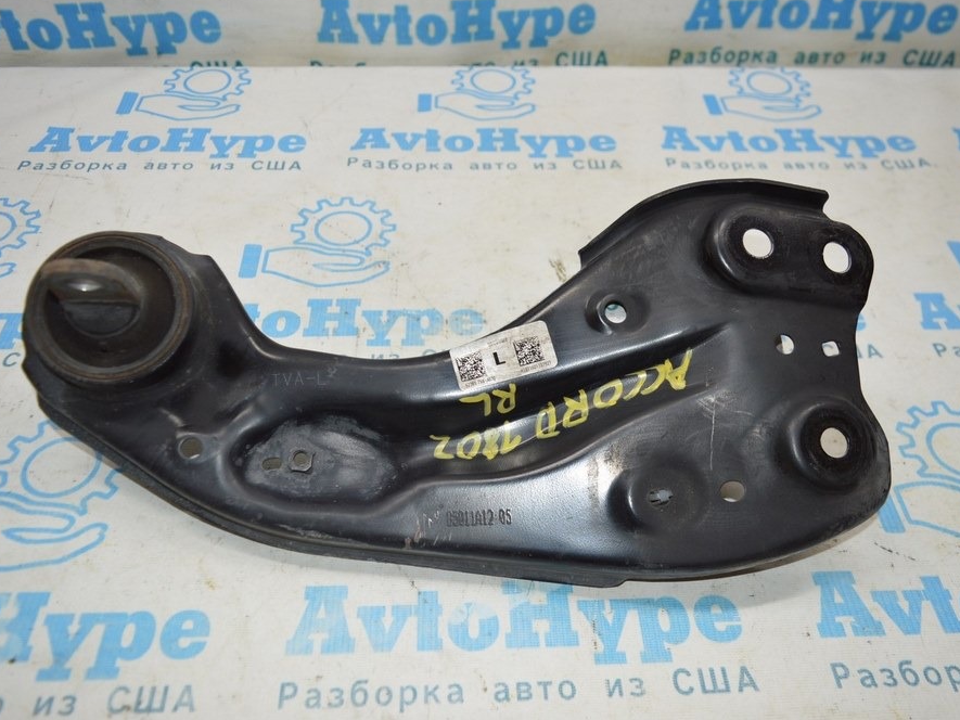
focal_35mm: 30
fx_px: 832
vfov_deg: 46.8
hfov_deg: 60.0
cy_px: 353
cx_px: 470
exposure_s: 1/80
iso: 400
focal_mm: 18
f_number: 4
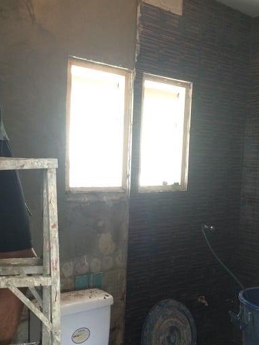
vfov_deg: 47.7
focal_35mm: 39
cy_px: 193
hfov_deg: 36.8
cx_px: 111
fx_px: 389
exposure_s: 1/30
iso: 160
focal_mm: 4.12
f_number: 2.2
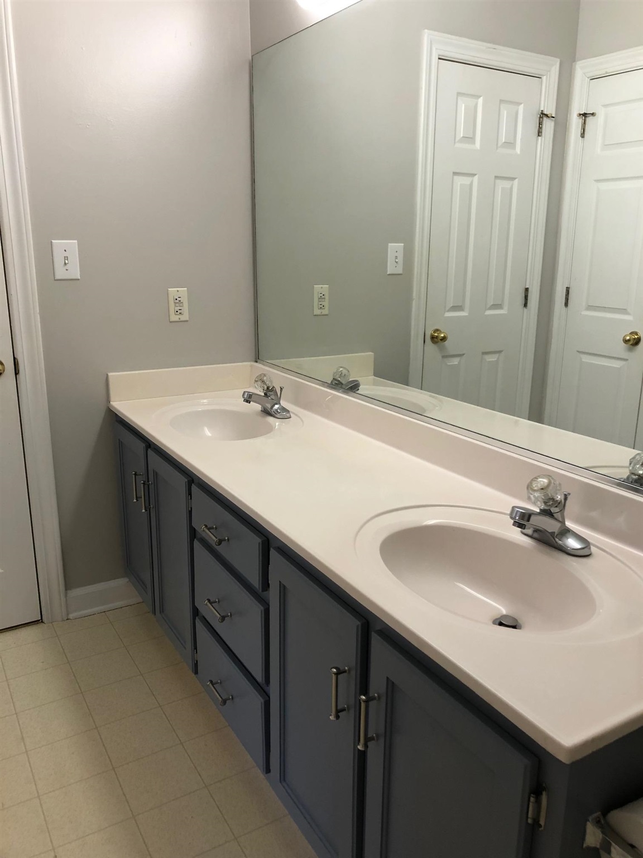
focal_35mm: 28
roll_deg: +0.1
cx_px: 322
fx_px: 693
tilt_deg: -12.6
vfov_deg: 63.4
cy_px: 429
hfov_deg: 49.7
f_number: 1.8
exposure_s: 1/30
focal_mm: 3.99
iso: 25
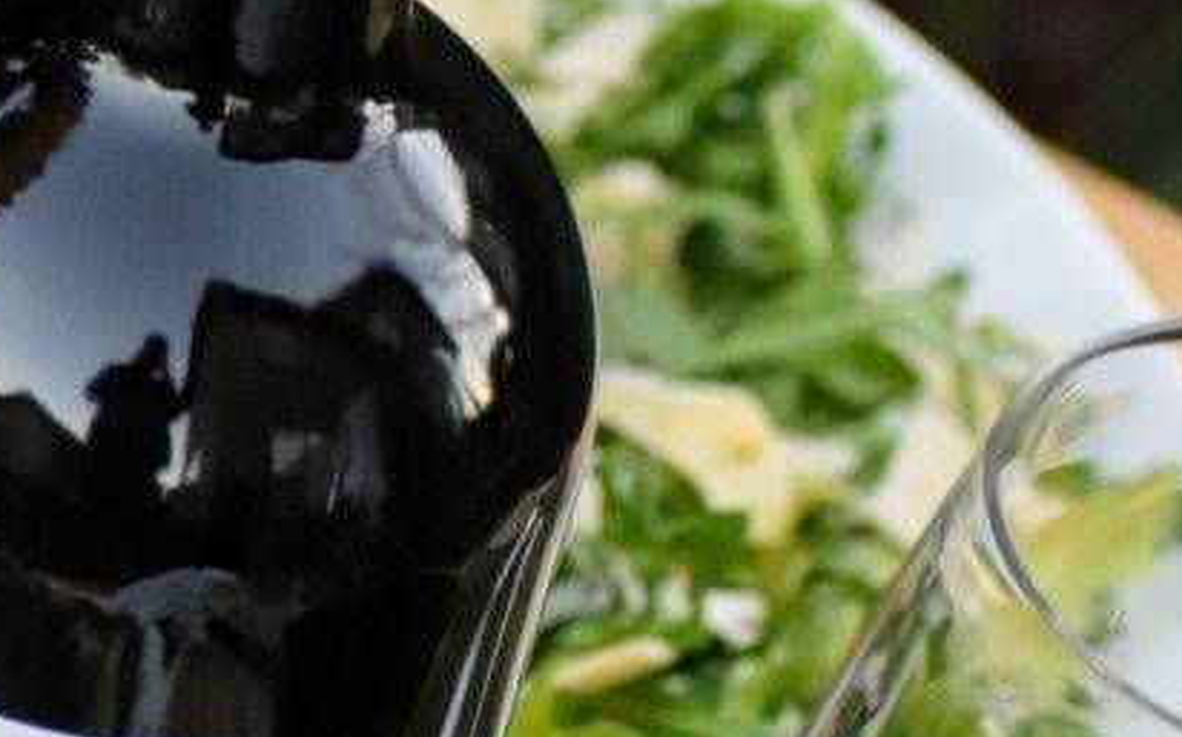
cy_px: 1425
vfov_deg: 3.1
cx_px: -471
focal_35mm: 421
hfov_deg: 5.0
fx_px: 13554
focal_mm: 70
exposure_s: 1/250
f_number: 4.5
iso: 1600
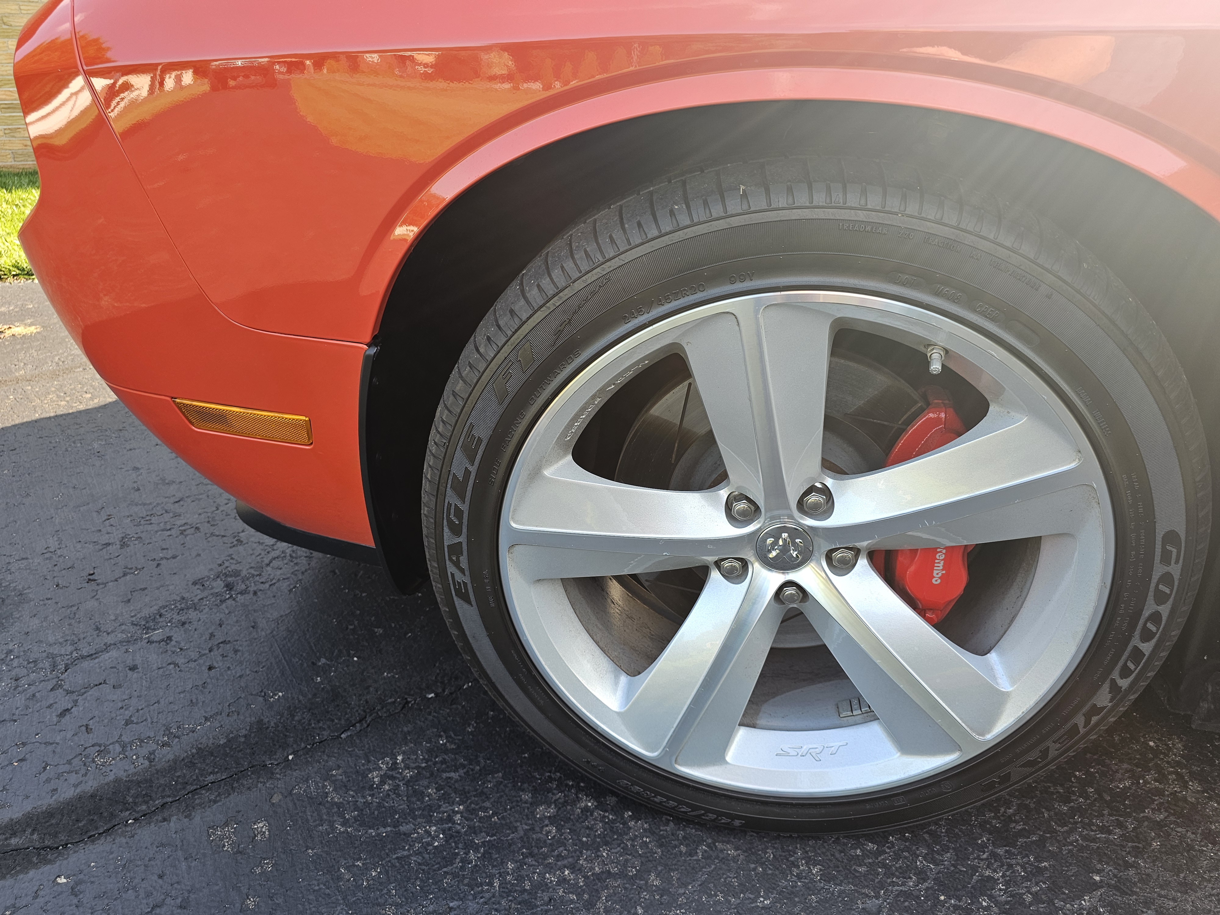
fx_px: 811
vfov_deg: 58.9
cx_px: 610
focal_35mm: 23
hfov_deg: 73.9
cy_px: 458
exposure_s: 1/180
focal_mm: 6.3
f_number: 1.7
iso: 40
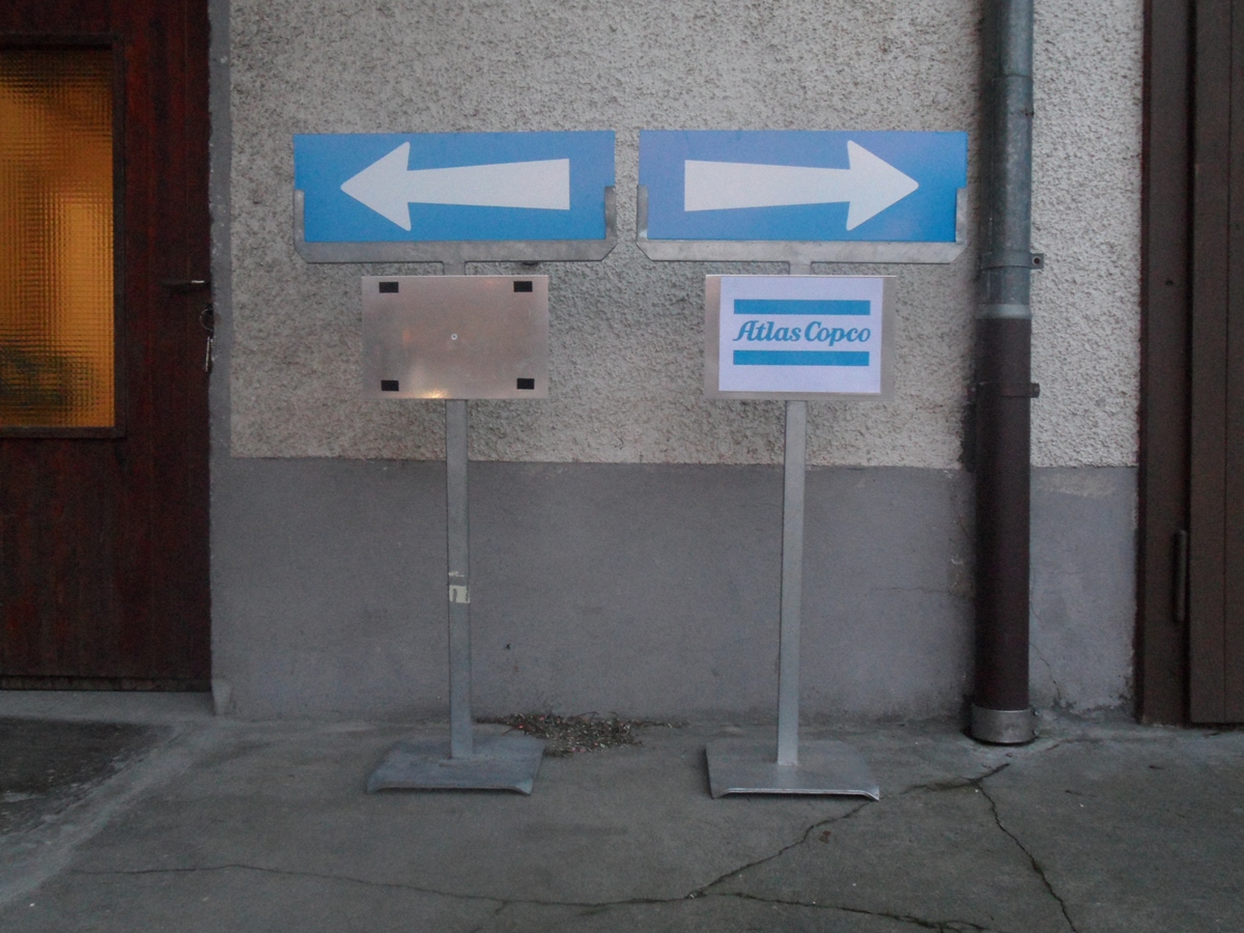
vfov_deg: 44.2
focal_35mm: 32
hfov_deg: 56.8
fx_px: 1150
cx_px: 622
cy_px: 466
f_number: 3.4
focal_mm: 5.3
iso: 400
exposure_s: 1/10
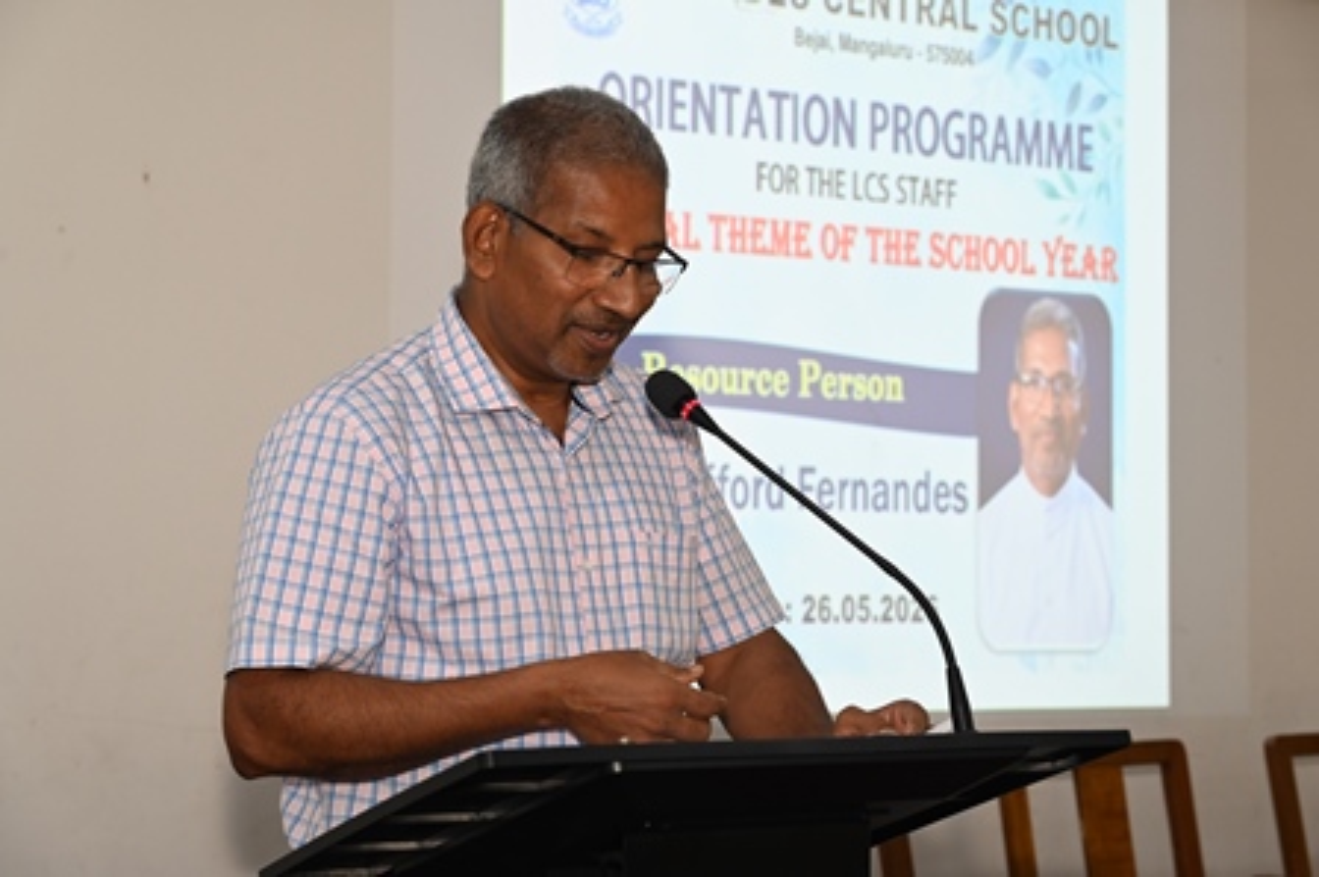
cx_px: 660
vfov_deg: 19.2
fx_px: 2599
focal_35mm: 71
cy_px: 438
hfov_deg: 28.5
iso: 1000
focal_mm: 71
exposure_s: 1/80
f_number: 7.1
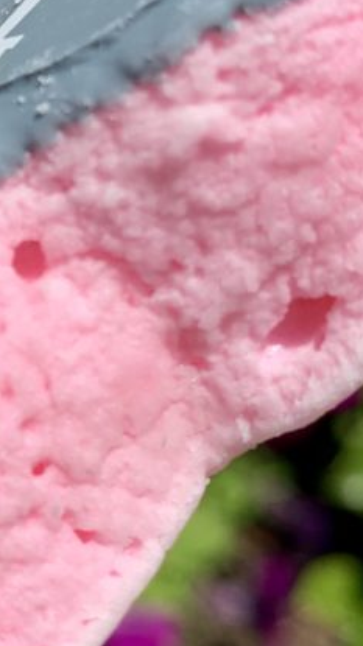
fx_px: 1405
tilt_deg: -36.2
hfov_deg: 14.3
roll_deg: +7.6
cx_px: -73
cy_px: 377
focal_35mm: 82
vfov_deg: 25.9
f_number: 1.8
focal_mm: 4.25
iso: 25
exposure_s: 1/3185
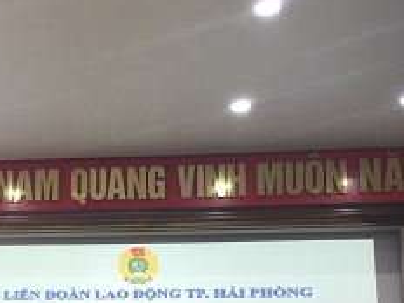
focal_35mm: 75
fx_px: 875
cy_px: 327
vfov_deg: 18.9
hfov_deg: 25.0
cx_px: 21
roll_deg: -3.3
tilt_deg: +9.4
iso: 32
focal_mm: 4.15
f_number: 2.2
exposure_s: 1/33
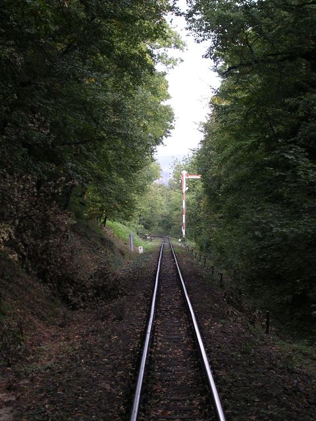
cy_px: 210
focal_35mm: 105
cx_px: 158
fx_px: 1278
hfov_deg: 14.1
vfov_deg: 18.7
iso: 100
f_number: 4.6
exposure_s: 1/33.9
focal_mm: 15.9
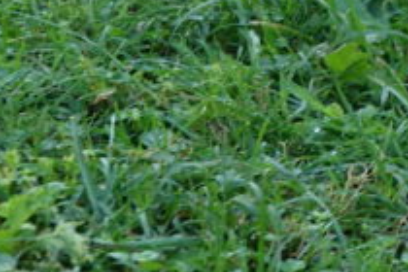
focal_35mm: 253
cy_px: -106
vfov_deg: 5.4
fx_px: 2867
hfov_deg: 7.7
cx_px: 859
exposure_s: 1/100
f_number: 3.2
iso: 100
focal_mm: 18.92
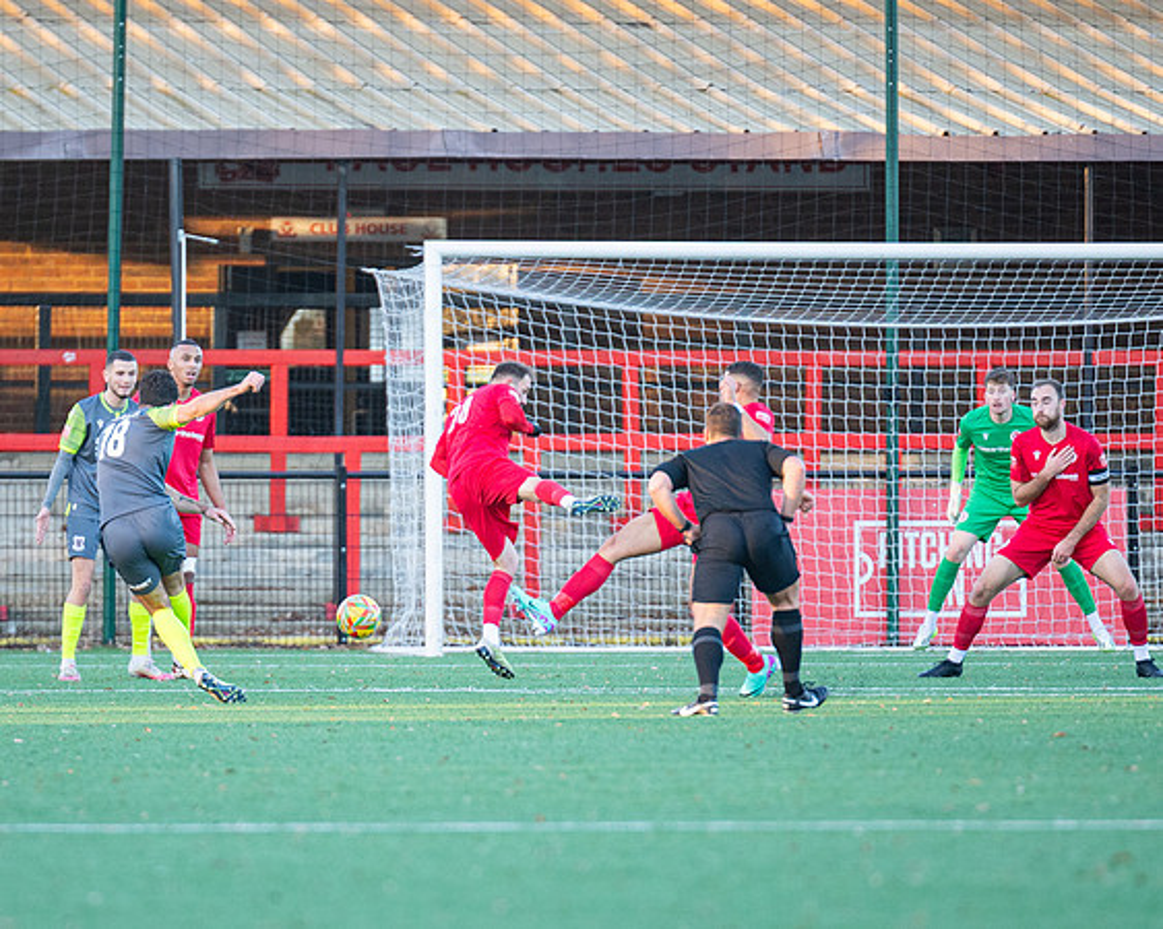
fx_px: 17656
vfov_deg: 3.0
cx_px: 459
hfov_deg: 3.8
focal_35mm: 513
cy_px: 468
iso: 1600
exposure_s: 1/1000
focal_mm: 300
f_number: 2.8
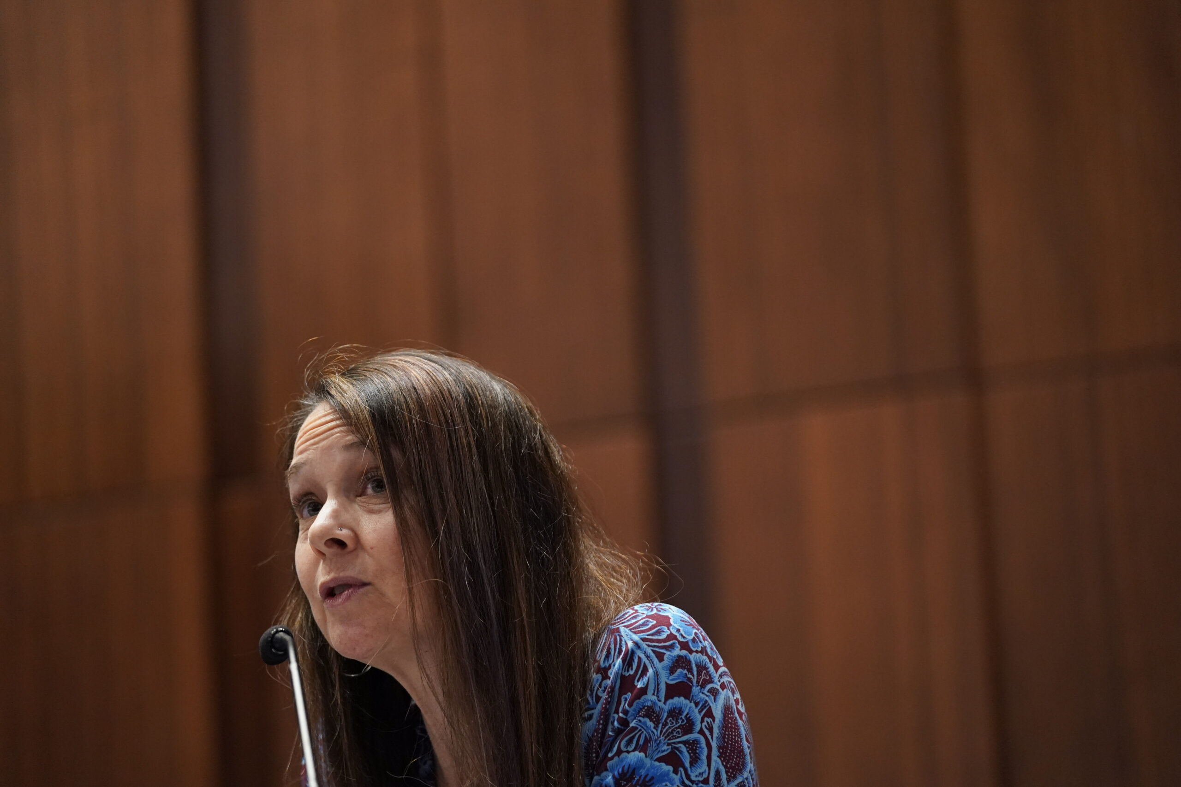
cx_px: 590
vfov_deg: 8.9
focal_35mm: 154
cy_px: 394
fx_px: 5052
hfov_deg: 13.3
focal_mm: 154
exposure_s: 1/320
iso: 5000
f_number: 2.8
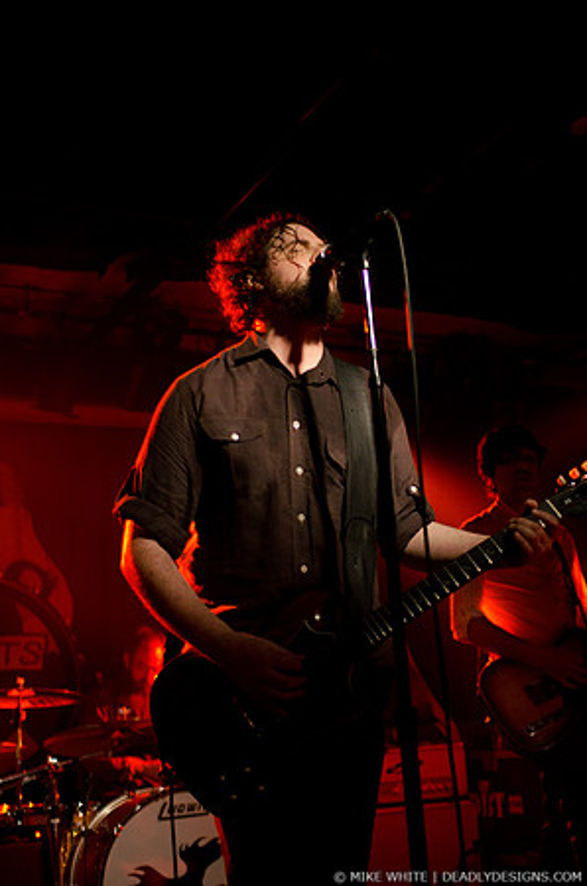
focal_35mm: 45
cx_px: 294
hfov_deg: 29.7
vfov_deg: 43.7
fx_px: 1106
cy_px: 443
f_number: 1.8
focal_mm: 30
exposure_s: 1/200
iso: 1600
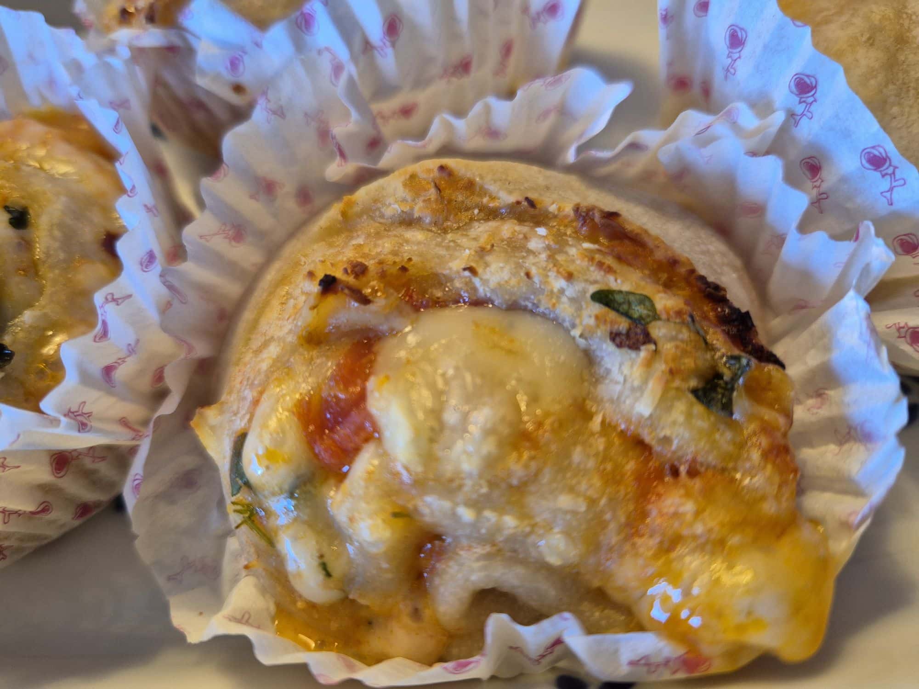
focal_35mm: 23
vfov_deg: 58.9
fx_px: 611
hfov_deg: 73.9
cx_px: 460
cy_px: 344
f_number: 1.8
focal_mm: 5.4
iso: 250
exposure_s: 1/100
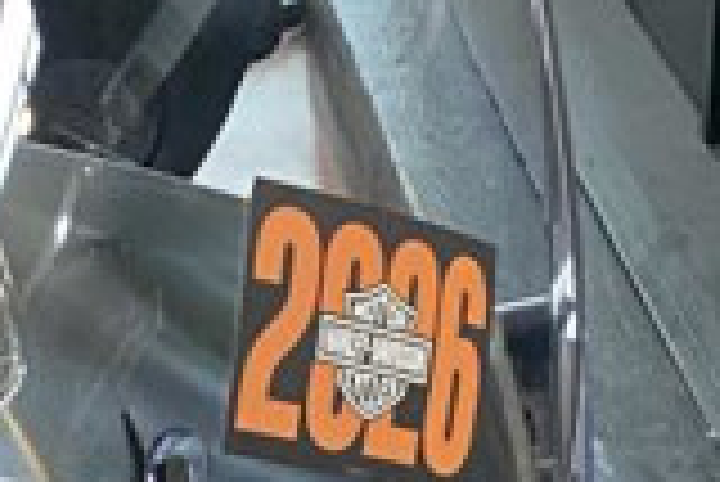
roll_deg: +5.1
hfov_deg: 11.2
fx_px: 3603
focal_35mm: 180
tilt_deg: -32.8
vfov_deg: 7.2
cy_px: 1164
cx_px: -162
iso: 160
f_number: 1.8
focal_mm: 4.25
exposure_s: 1/60
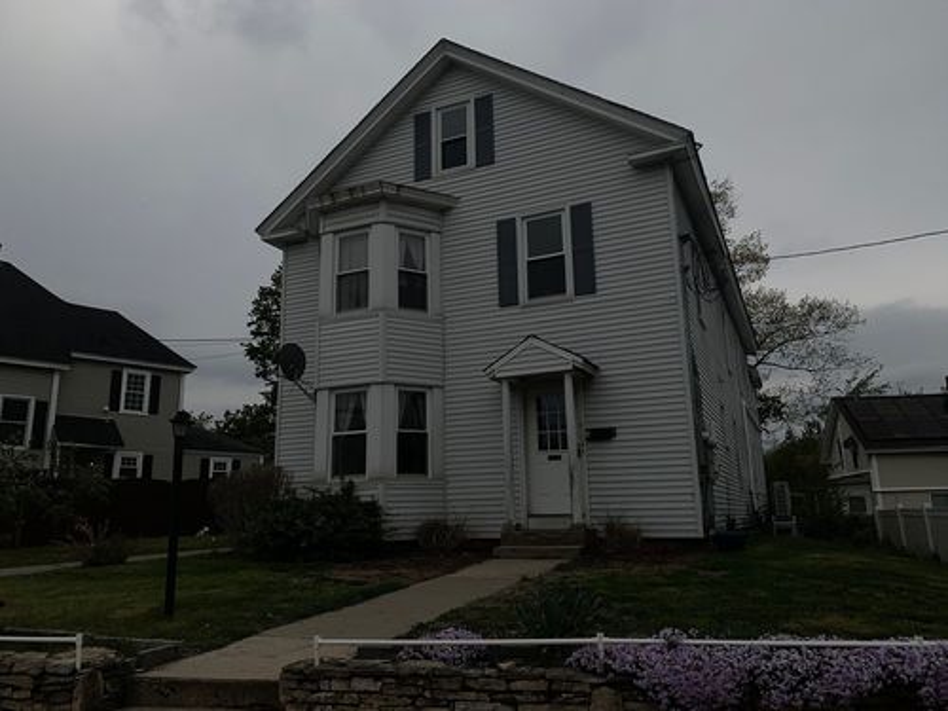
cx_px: 474
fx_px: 712
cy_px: 356
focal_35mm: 26
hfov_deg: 67.3
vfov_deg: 53.1
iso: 25
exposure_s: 1/3788
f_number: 1.8
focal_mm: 4.25
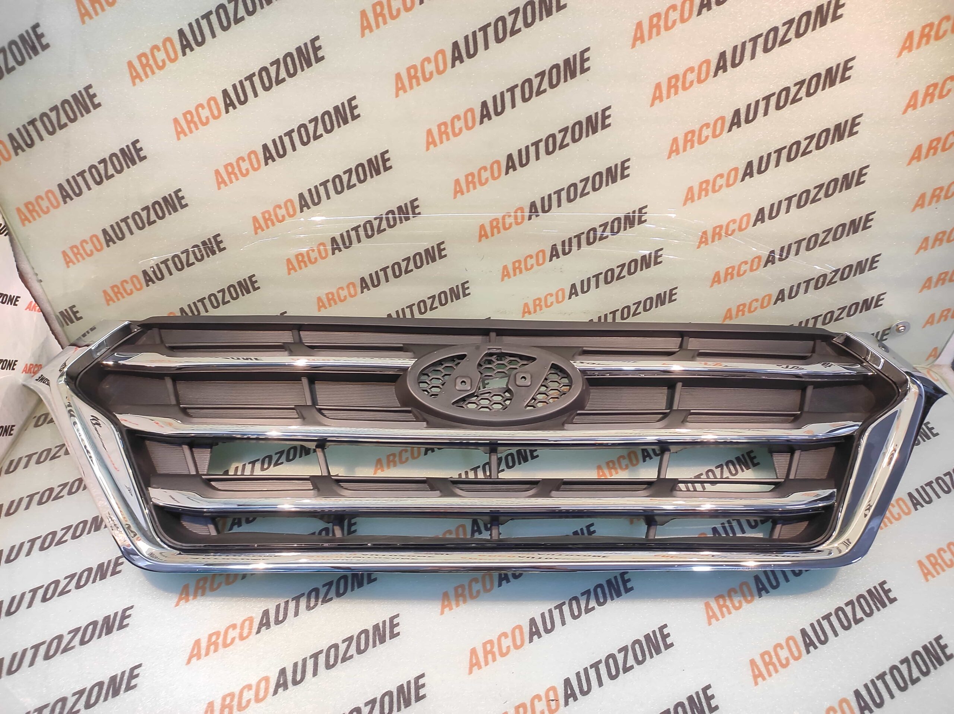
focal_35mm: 17
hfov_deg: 91.1
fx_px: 468
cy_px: 357
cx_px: 477
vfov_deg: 74.7
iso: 302
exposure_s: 1/33
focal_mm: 4.74
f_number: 1.79
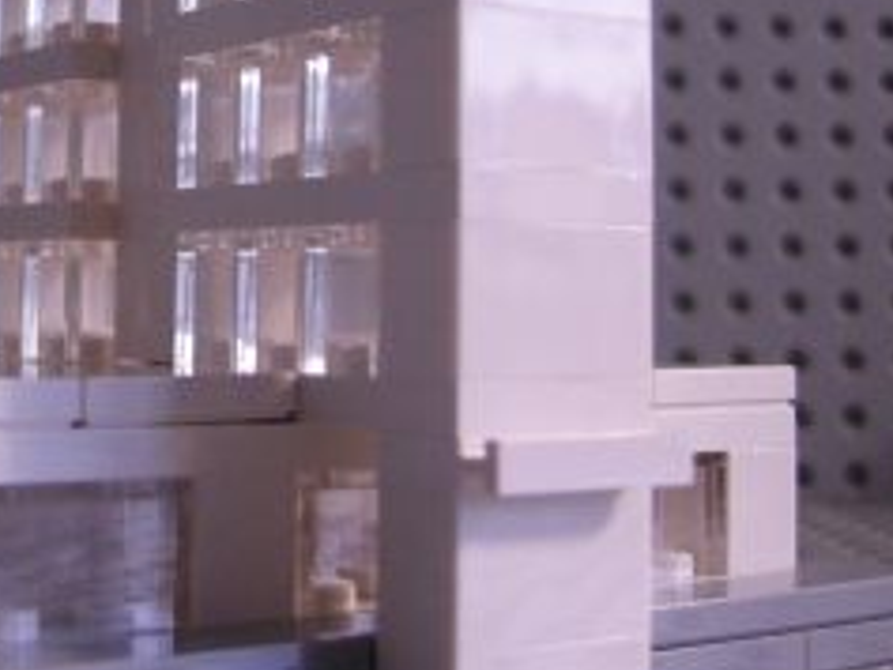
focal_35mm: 76
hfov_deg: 25.3
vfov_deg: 19.3
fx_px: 1962
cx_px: 192
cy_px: 171
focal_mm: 7.5
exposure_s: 1/61.3
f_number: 2.7
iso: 305
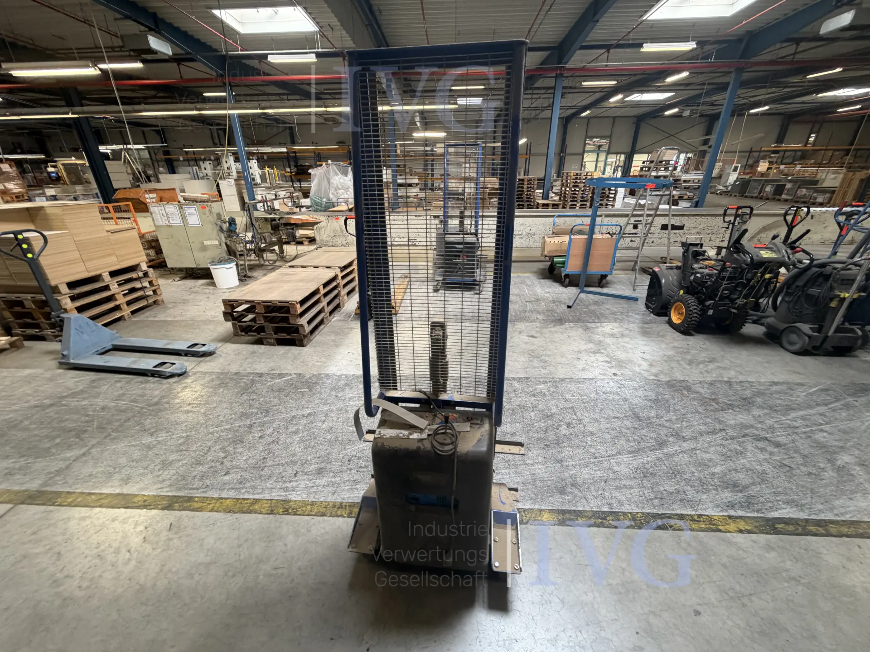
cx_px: 435
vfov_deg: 85.7
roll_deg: +2.9
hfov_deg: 102.1
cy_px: 326
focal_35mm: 14
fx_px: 352
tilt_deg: -21.1
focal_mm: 2.22
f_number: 2.2
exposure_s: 1/50
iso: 200
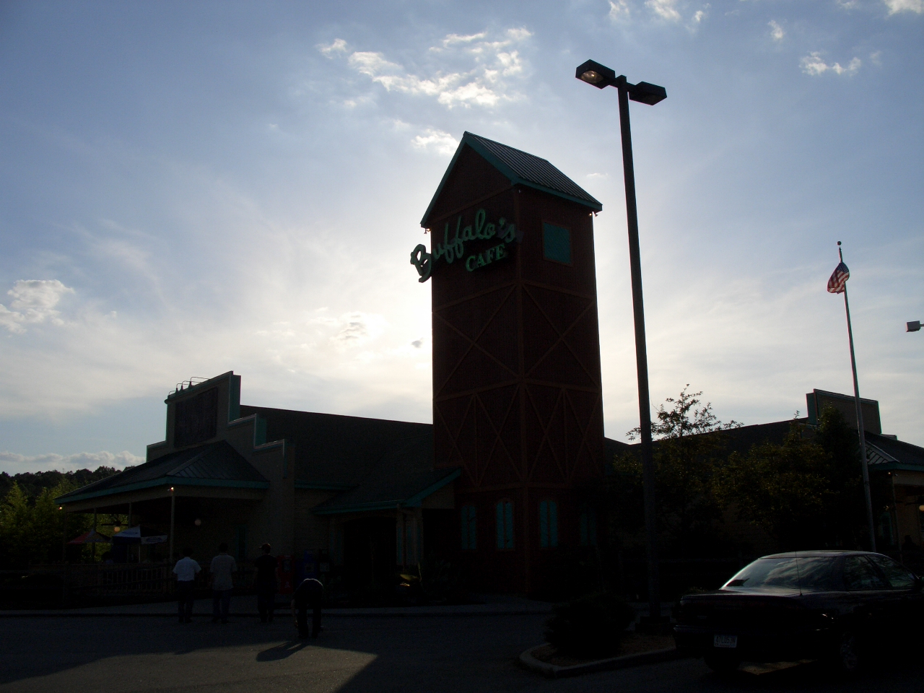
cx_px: 462
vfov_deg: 42.9
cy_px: 346
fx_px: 881
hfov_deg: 55.4
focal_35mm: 33
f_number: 5.6
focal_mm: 7.1
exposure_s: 1/2000
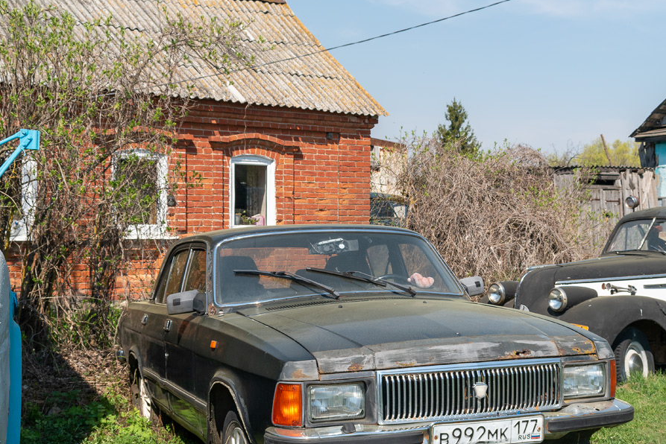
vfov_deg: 25.6
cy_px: 272
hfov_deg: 37.6
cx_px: 377
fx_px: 976
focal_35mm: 53
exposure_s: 1/250
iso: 100
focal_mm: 23
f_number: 8
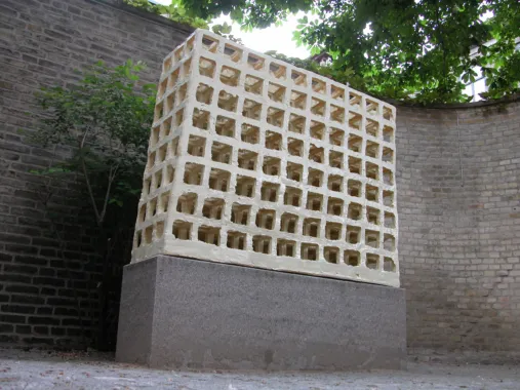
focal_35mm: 35
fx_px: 526
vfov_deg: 40.7
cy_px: 195
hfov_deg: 52.6
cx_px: 260
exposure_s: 1/61.4
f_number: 2.8
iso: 100
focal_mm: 8.9
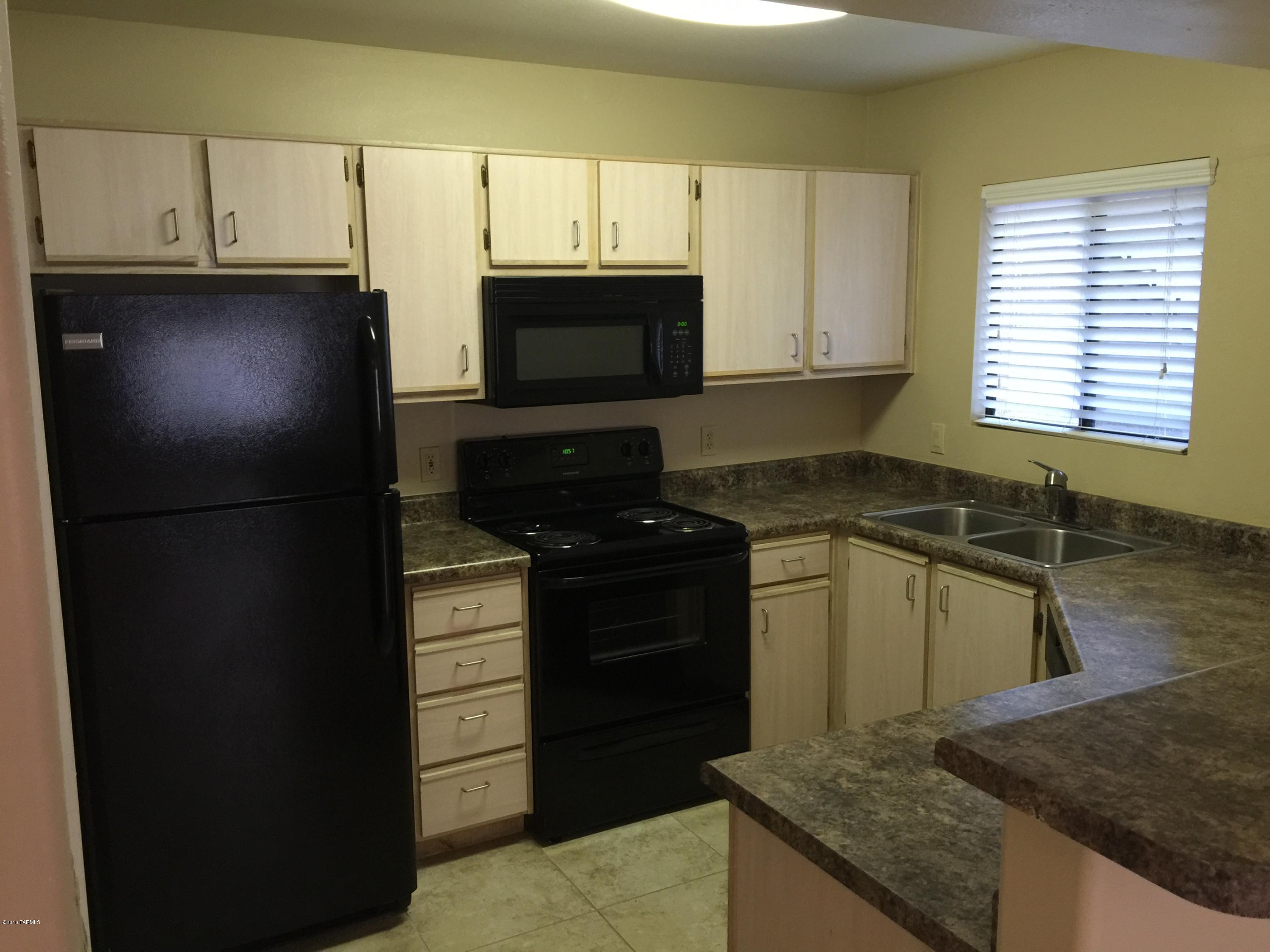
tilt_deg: -9.6
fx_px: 1064
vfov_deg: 48.2
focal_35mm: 29
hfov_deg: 61.7
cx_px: 635
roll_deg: -0.9
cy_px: 476
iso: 100
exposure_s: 1/10
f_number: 2.2
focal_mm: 4.15
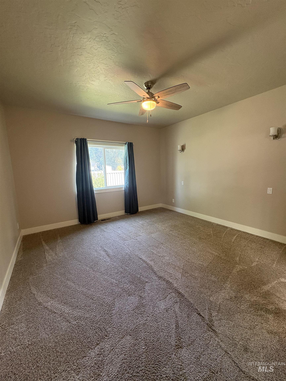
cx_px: 143
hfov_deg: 85.7
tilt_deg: -7.9
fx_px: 154
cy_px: 190
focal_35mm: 14
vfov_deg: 102.1
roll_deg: +1.0
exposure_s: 1/60
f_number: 2.2
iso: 250
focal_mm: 2.22
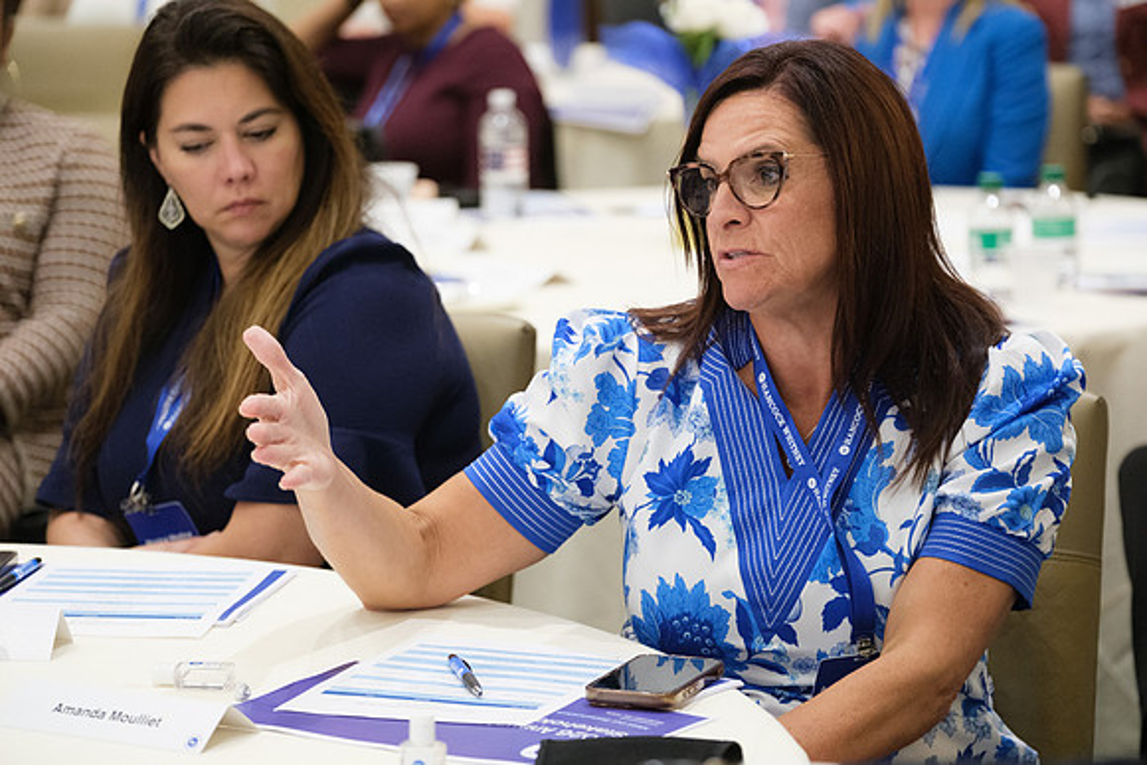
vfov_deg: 10.9
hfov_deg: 16.3
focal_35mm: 126
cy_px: 382
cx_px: 574
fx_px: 4015
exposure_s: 1/160
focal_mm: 83.8
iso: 3200
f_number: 2.8
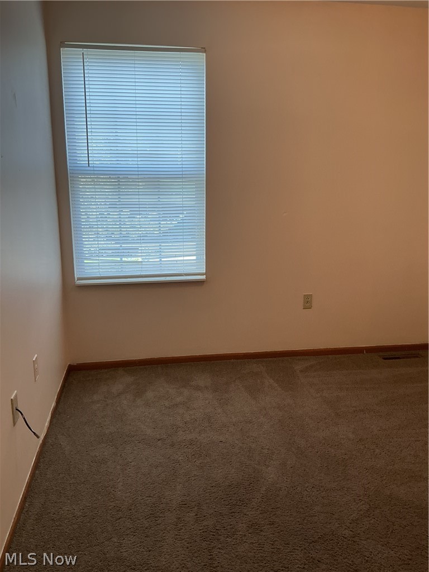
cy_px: 286
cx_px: 214
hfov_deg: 48.2
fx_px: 479
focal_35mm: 29
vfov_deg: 61.7
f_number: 1.8
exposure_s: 1/120
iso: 50
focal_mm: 3
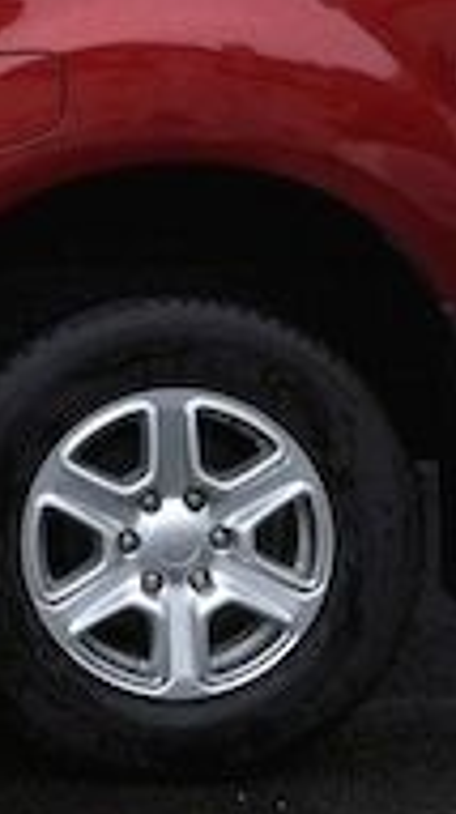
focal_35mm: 160
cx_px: -699
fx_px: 3450
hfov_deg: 7.1
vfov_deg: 13.2
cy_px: -34
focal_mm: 3.85
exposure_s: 1/100
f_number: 2.8
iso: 80
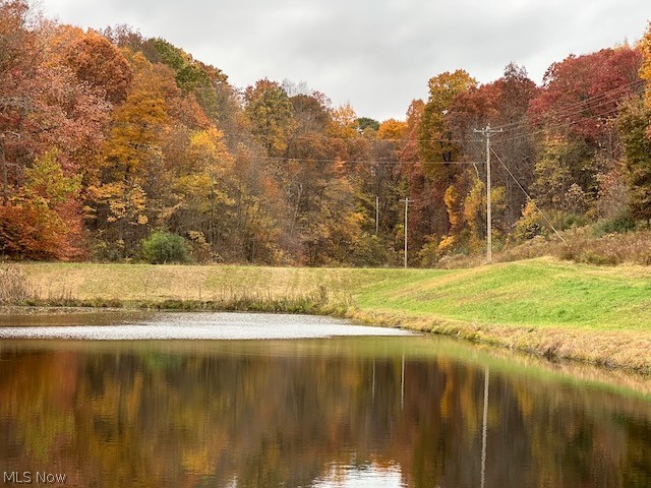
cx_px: 326
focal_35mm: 77
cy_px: 244
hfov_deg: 25.3
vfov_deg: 19.1
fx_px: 1448
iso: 80
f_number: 2.8
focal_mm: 9
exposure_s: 1/99
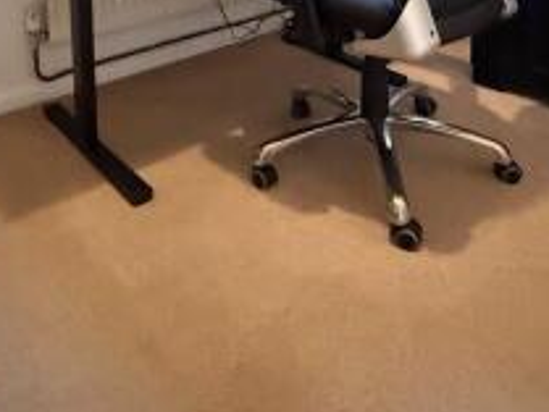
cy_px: -106
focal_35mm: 39
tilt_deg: -6.6
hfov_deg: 47.8
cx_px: 269
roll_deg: +0.5
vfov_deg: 30.2
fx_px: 619
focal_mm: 2.22
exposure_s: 1/33
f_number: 2.2
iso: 1000
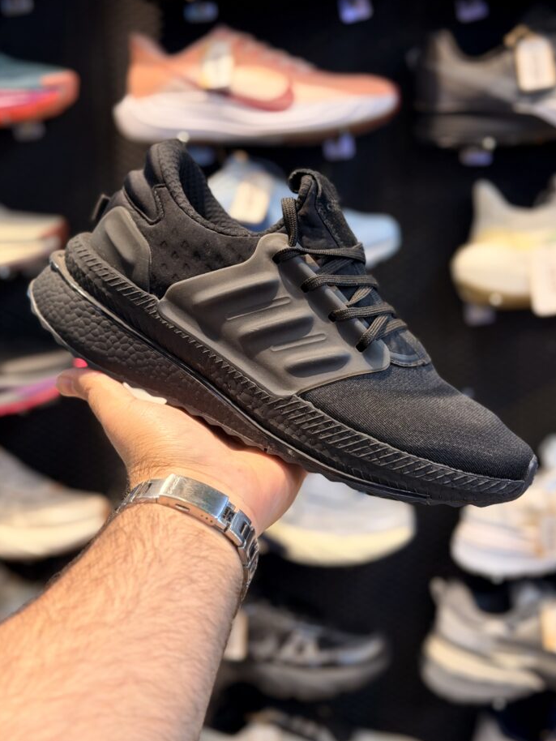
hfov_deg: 29.7
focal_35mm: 49
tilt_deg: -11.6
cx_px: 281
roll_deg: +1.6
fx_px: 1049
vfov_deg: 38.9
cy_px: 373
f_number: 1.78
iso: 100
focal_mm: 6.76
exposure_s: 1/100
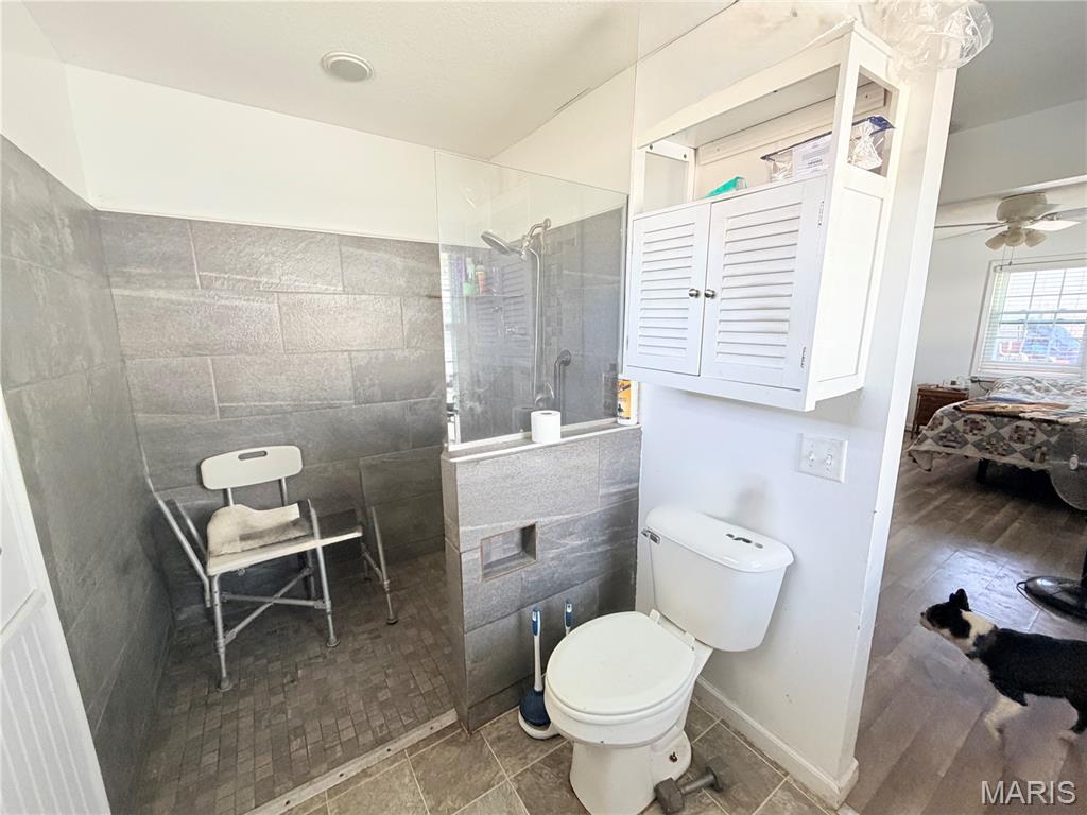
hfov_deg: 102.1
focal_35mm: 14
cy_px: 408
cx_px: 544
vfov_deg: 85.7
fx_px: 440
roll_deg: +1.1
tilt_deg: -11.0
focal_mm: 2.22
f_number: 2.2
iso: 250
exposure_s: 1/121
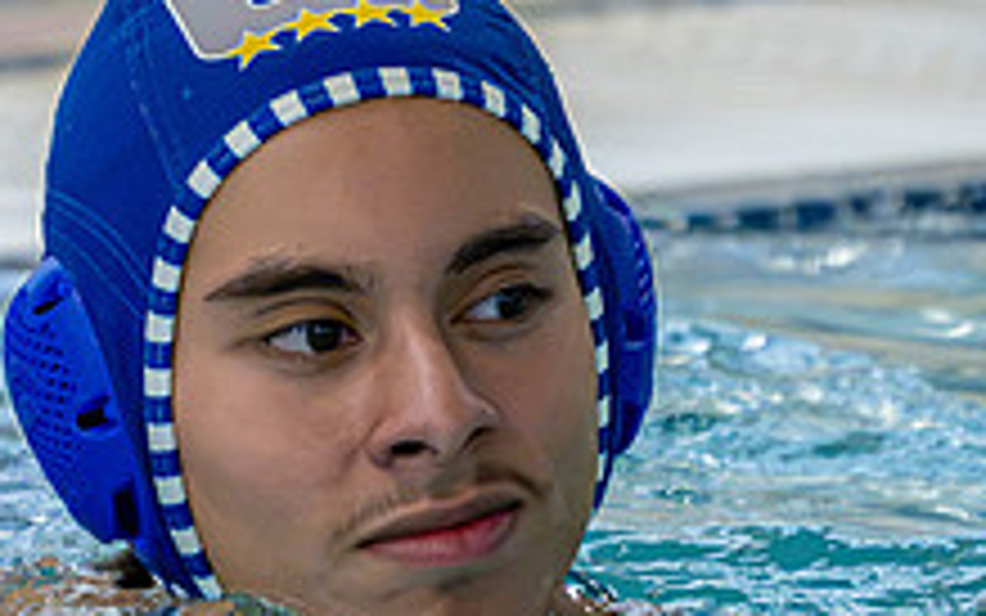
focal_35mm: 1451
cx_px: 191
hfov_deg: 1.4
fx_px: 39001
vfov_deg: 0.9
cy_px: 334
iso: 10000
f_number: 4
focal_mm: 280
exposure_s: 1/1000
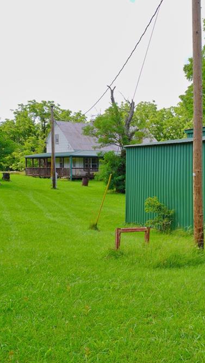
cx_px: 274
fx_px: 464
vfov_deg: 42.9
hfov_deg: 22.1
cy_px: 181
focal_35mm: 48
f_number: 7.1
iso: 100
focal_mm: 20
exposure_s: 1/100
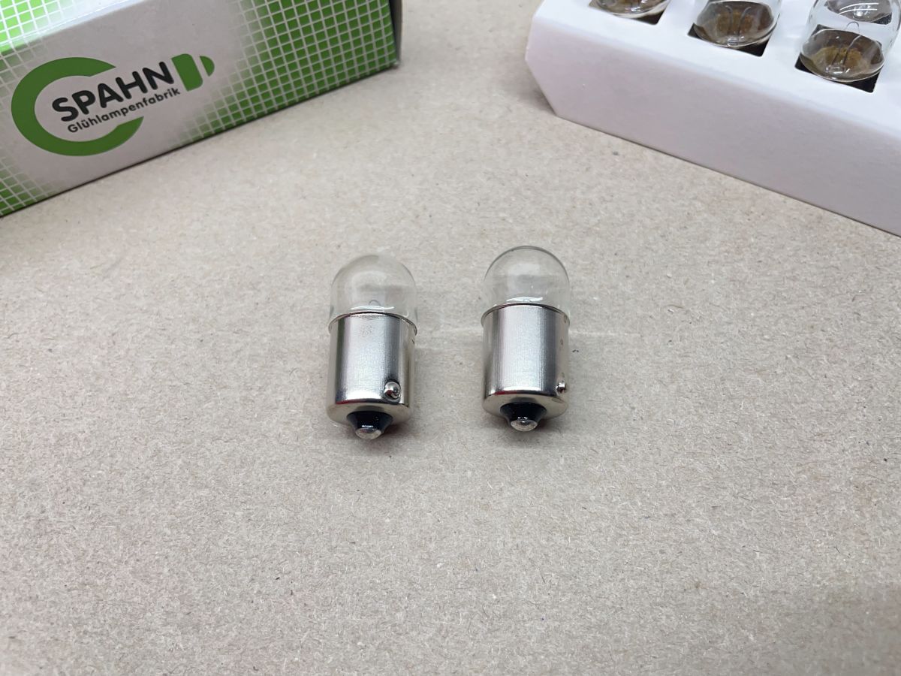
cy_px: 338
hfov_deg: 67.3
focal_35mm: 26
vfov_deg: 53.1
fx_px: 677
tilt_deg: -62.7
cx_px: 450
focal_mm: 4.2
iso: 64
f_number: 1.6
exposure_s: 1/100
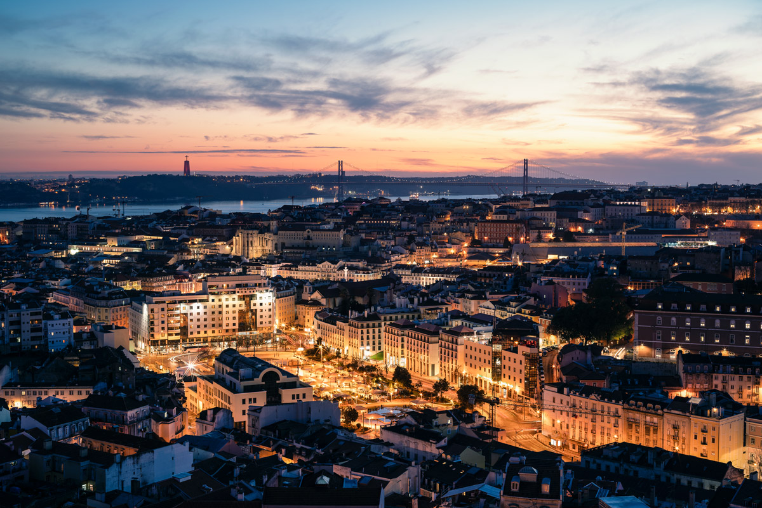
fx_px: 1059
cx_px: 381
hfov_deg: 39.6
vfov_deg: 27.0
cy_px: 254
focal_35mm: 50
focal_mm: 50
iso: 100
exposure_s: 6
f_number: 8
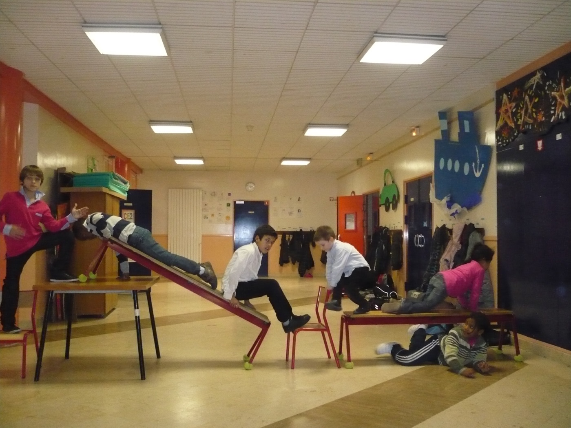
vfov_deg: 40.7
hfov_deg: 52.6
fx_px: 577
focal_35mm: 35
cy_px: 214
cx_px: 286
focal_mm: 5.8
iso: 640
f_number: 2.8
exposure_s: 1/30
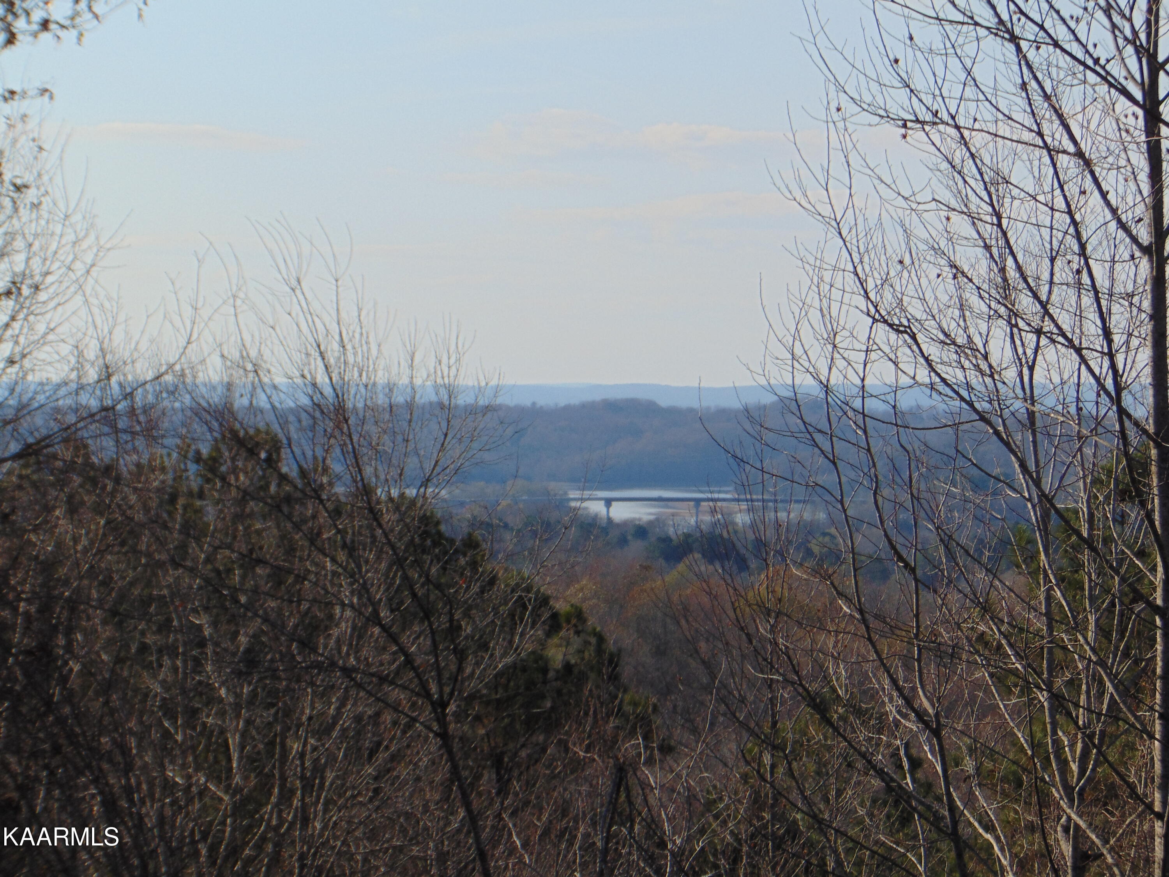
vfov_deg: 11.1
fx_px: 4491
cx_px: 584
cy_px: 438
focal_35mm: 133
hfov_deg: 14.8
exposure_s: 1/200
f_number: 10.3
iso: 80
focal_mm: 23.9
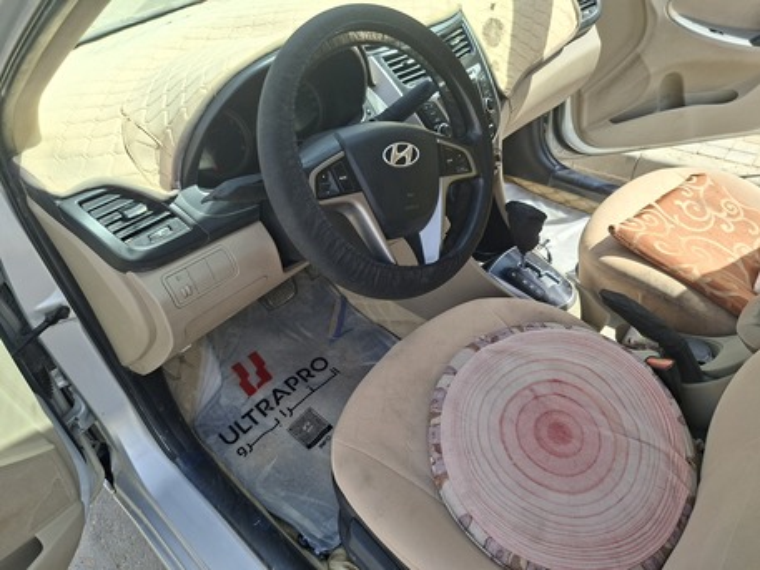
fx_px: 505
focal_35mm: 23
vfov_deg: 58.9
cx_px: 380
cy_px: 285
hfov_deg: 73.9
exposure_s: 1/563
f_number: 1.8
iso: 50
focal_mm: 5.54
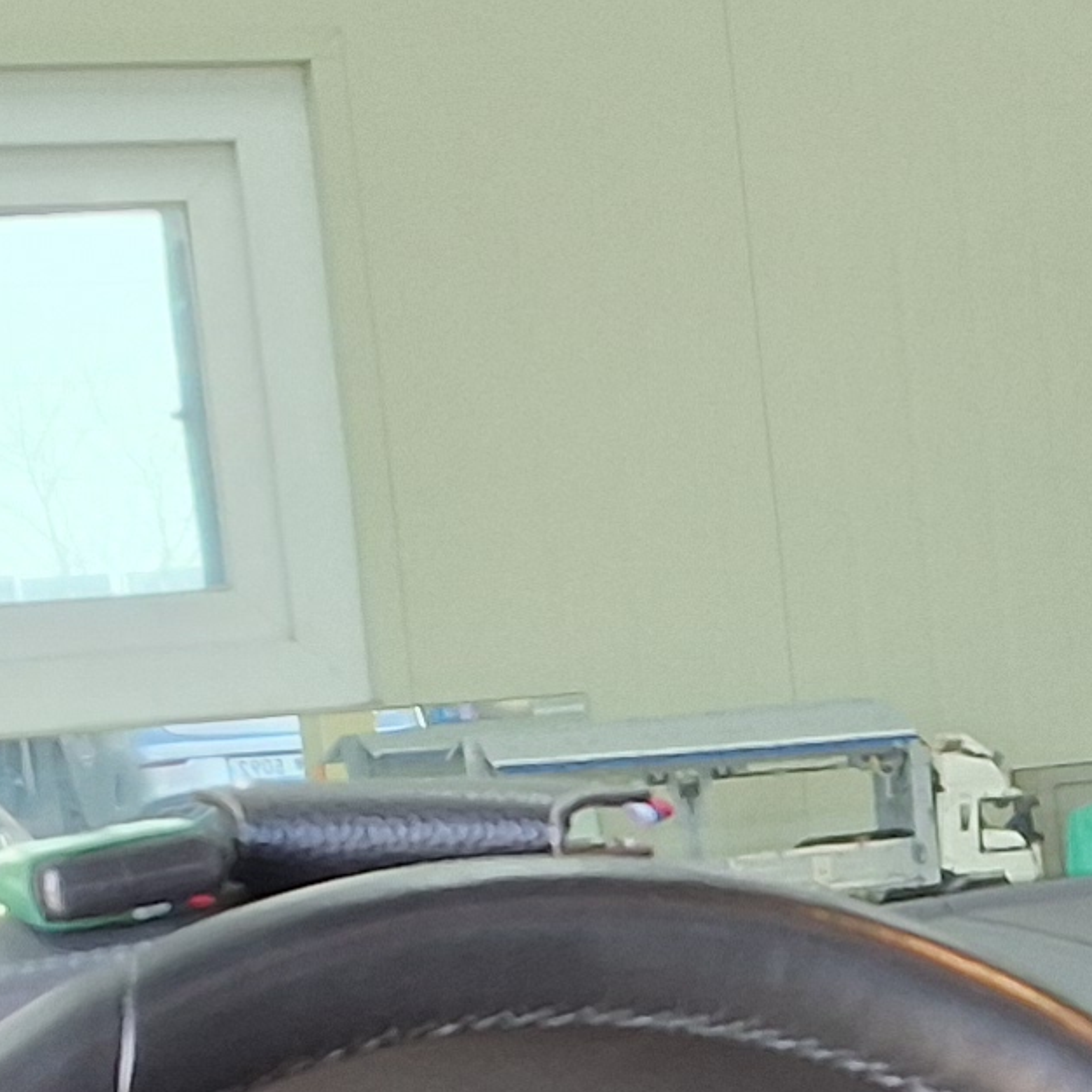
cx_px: 1436
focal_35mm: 129
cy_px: 1170
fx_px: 4604
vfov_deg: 13.3
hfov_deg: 13.0
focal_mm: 2.91
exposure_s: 1/40
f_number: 1.9
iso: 64
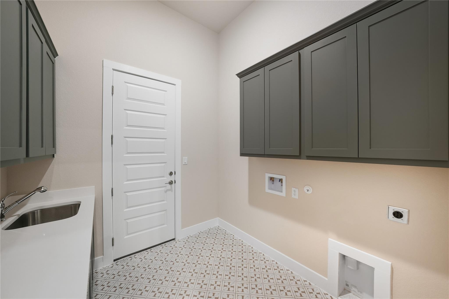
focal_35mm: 12
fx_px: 150
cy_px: 150
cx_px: 224
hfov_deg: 112.6
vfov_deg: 90.0
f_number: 8
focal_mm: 12
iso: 500
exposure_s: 1/4
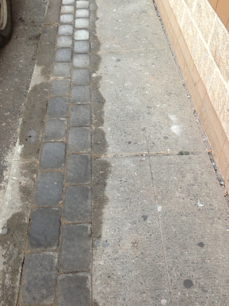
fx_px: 326
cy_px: 138
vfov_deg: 50.1
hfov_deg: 38.6
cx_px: 103
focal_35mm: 37
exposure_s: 1/20
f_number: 2.4
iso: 125
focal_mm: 4.13
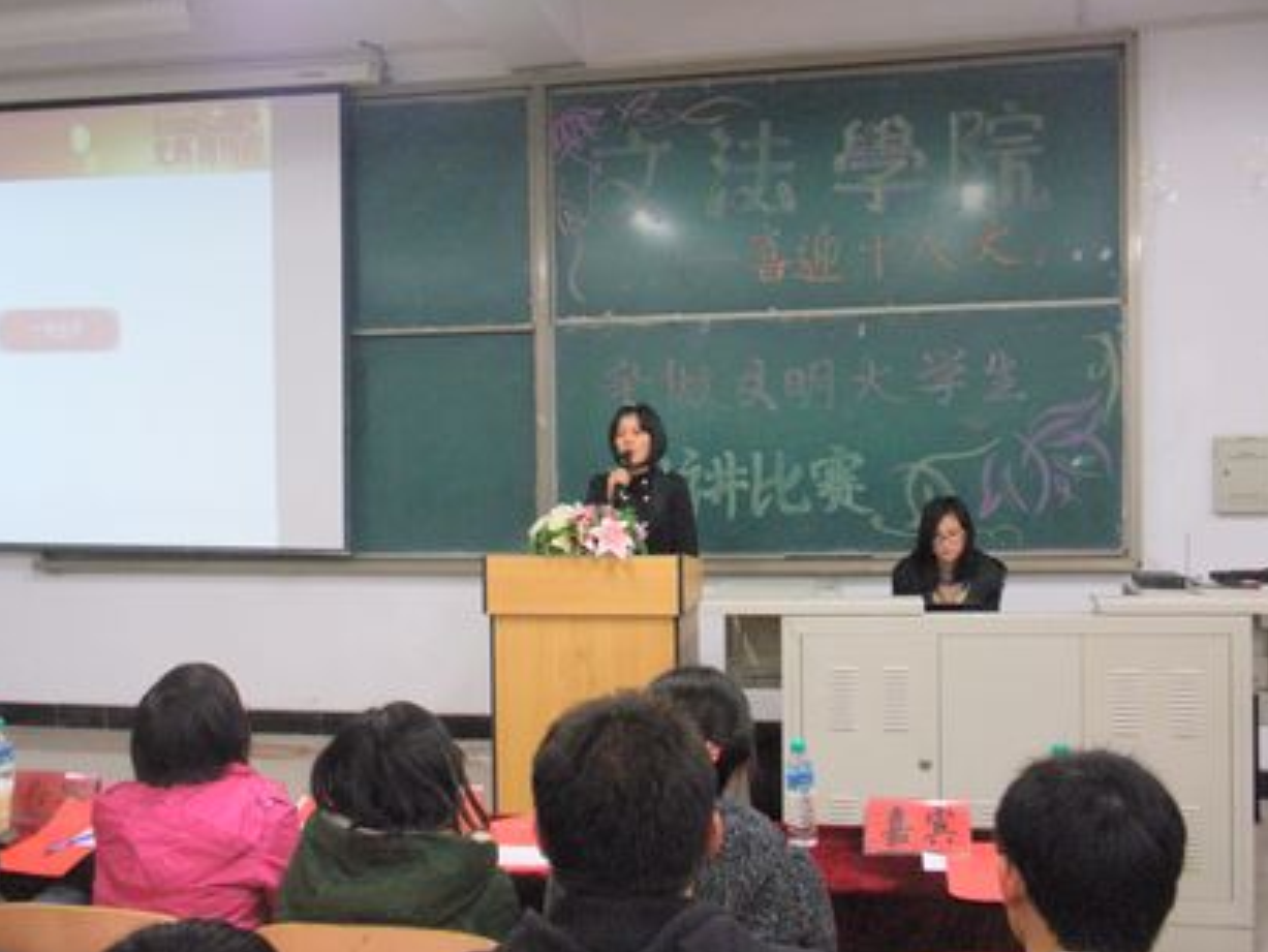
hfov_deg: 49.0
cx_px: 642
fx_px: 1392
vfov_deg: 37.7
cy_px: 476
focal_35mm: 38
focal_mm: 6.6
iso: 200
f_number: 3.5
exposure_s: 1/13
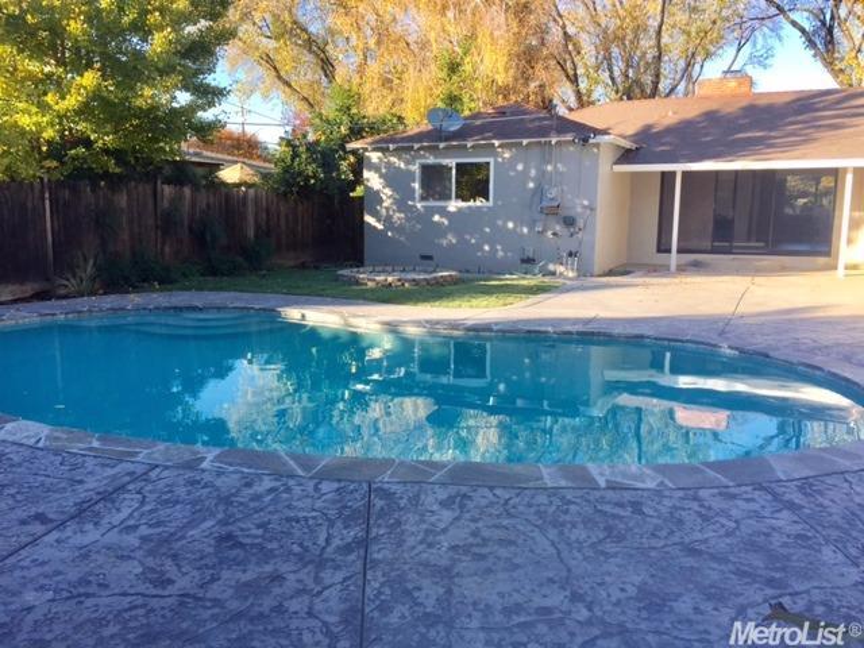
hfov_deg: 61.7
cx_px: 432
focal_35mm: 29
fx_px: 724
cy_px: 324
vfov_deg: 48.2
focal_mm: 4.15
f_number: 2.2
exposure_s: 1/412
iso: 32
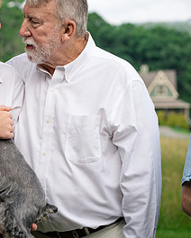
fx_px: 1234
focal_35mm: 175
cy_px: 90
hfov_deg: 8.8
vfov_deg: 11.0
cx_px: -28
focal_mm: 85
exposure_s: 1/500
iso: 200
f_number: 4.5
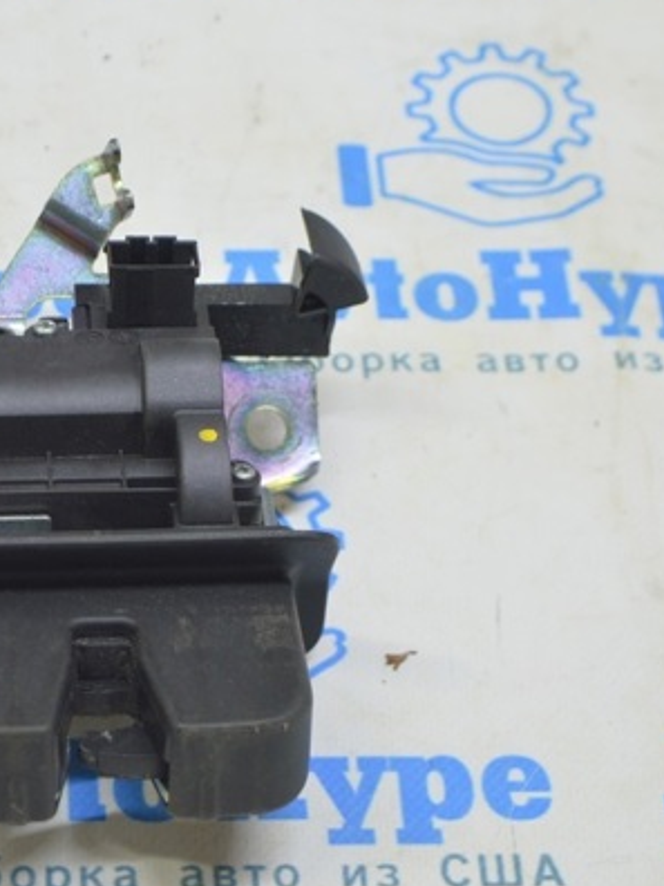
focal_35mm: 105
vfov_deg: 18.8
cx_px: 123
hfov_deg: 14.0
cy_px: 442
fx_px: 2680
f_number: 5.6
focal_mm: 45
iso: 400
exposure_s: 1/20
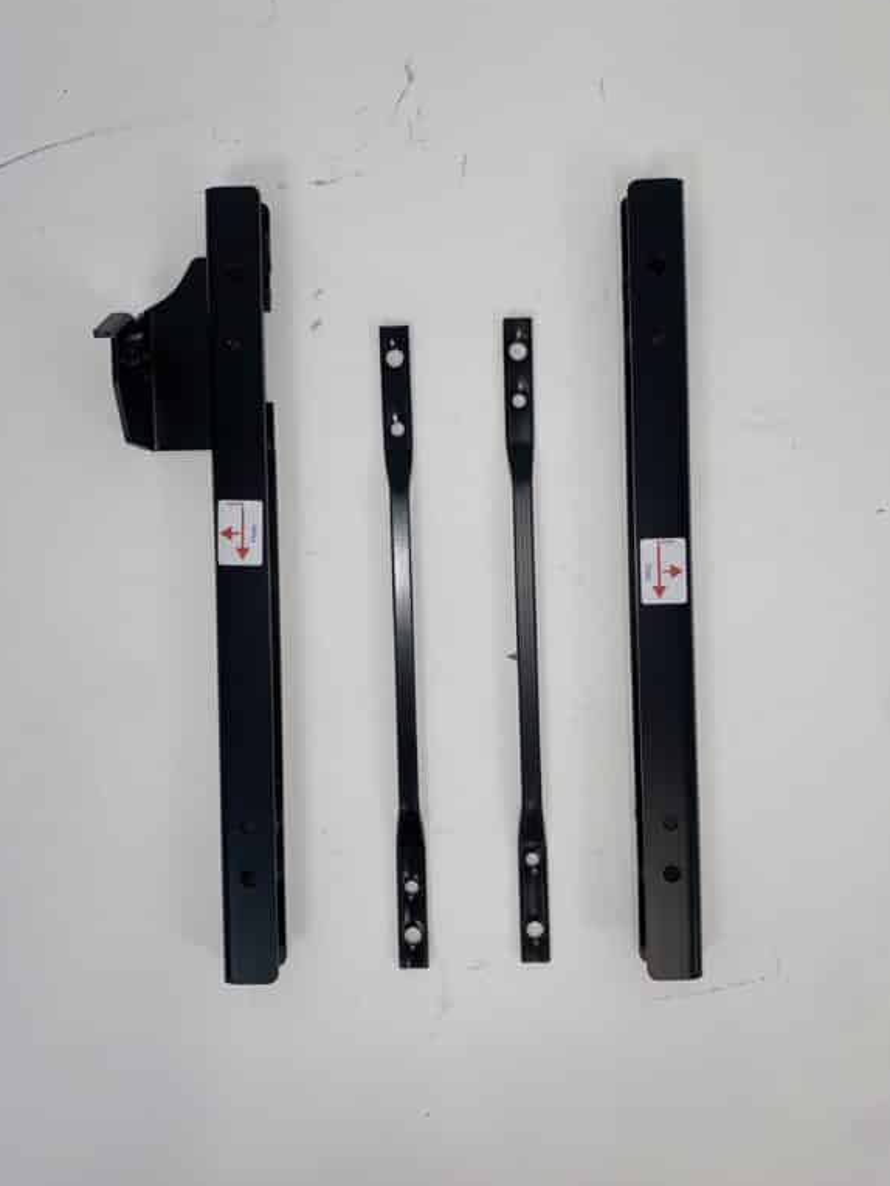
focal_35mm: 29
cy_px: 590
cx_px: 442
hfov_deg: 48.2
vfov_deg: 61.7
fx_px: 994
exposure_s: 1/143
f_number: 1.8
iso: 32
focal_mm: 4.25
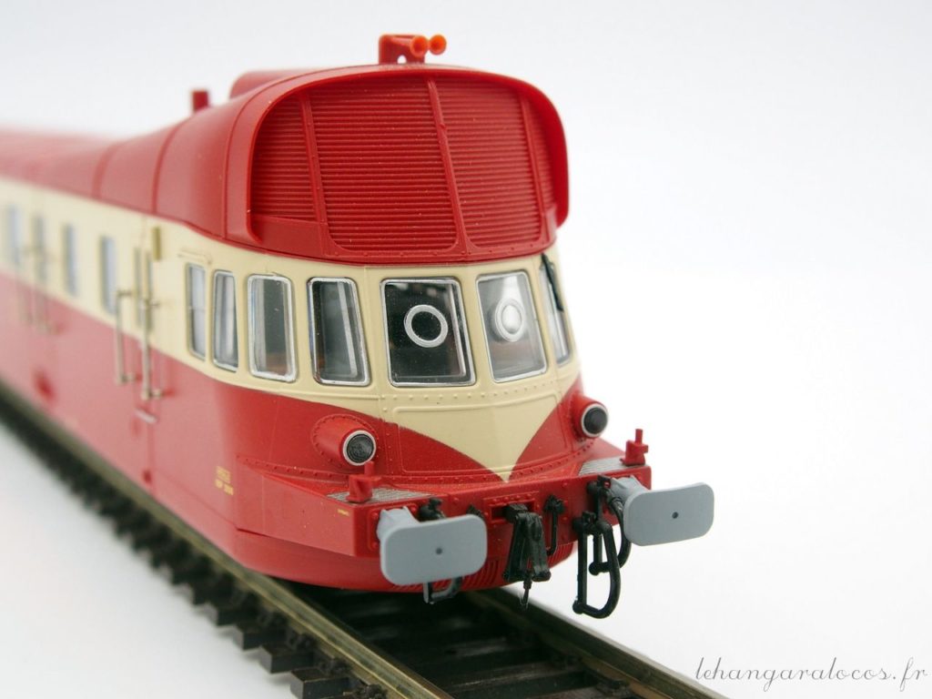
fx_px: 1535
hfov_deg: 33.8
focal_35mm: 57
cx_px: 466
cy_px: 350
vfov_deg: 25.7
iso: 400
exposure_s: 1/400
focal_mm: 12
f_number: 4
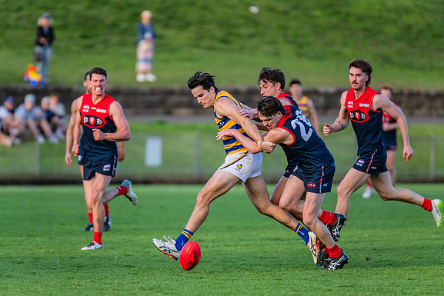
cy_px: 156
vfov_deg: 3.0
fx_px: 5724
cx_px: 223
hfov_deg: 4.4
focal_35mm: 464
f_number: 4
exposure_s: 1/1250
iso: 1100
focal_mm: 420
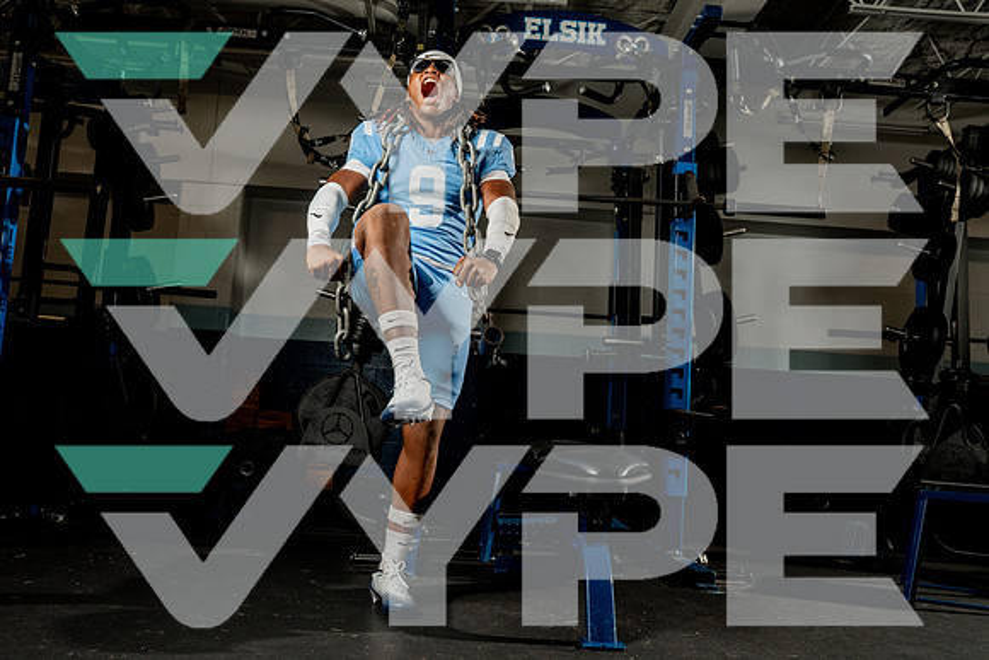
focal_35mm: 33
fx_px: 907
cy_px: 330
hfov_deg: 57.2
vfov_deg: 40.0
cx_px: 494
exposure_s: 1/200
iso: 640
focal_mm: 33
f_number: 7.1
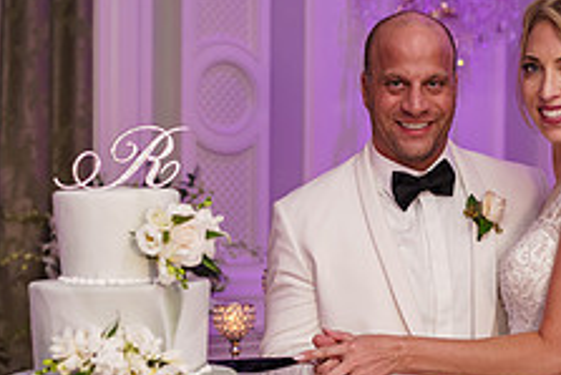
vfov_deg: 15.0
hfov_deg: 22.2
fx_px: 1419
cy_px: 273
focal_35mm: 91
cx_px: 403
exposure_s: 1/200
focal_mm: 35
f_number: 2
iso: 1000
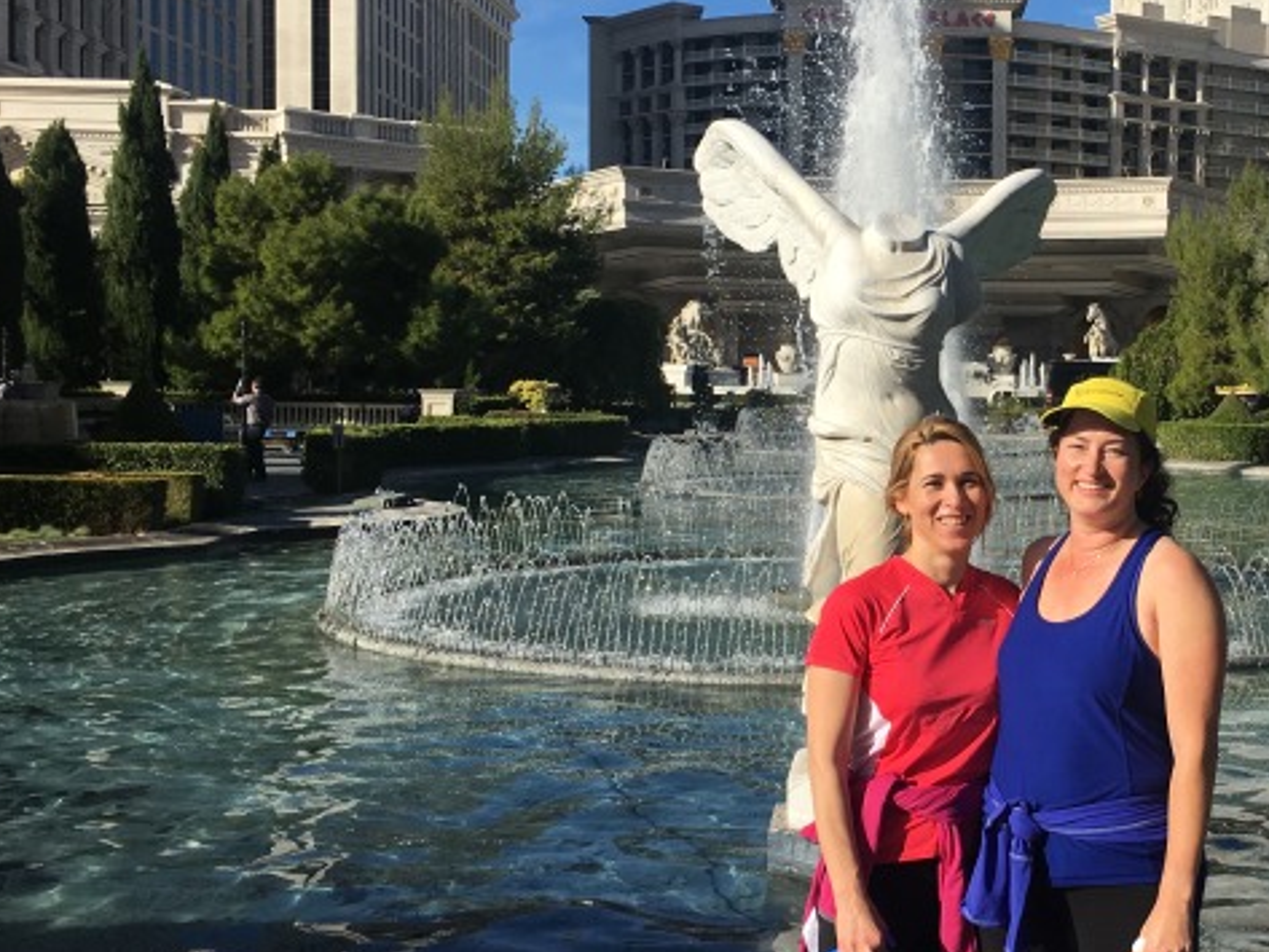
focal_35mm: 49
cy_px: 440
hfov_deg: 37.4
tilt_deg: -0.1
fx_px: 1797
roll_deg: -0.3
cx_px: 1030
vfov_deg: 29.7
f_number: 2.2
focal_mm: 4.15
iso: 25
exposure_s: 1/1832
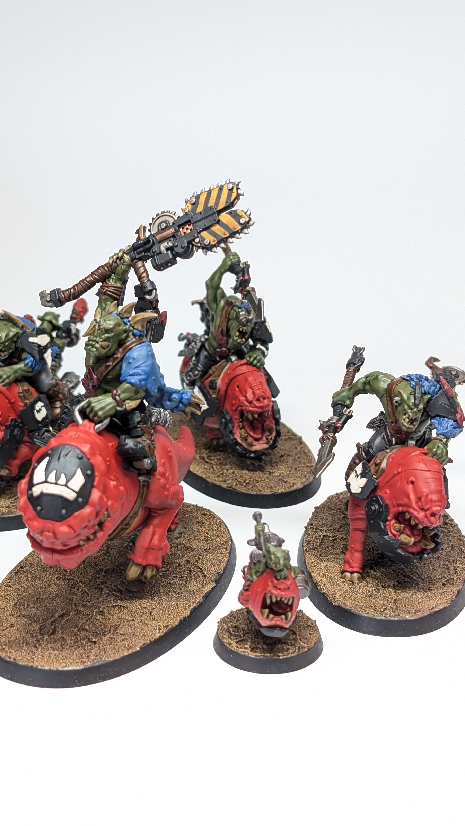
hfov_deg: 22.2
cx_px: 199
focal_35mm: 54
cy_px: 411
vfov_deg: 38.5
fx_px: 1184
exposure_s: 1/91
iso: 64
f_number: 1.68
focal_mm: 6.9
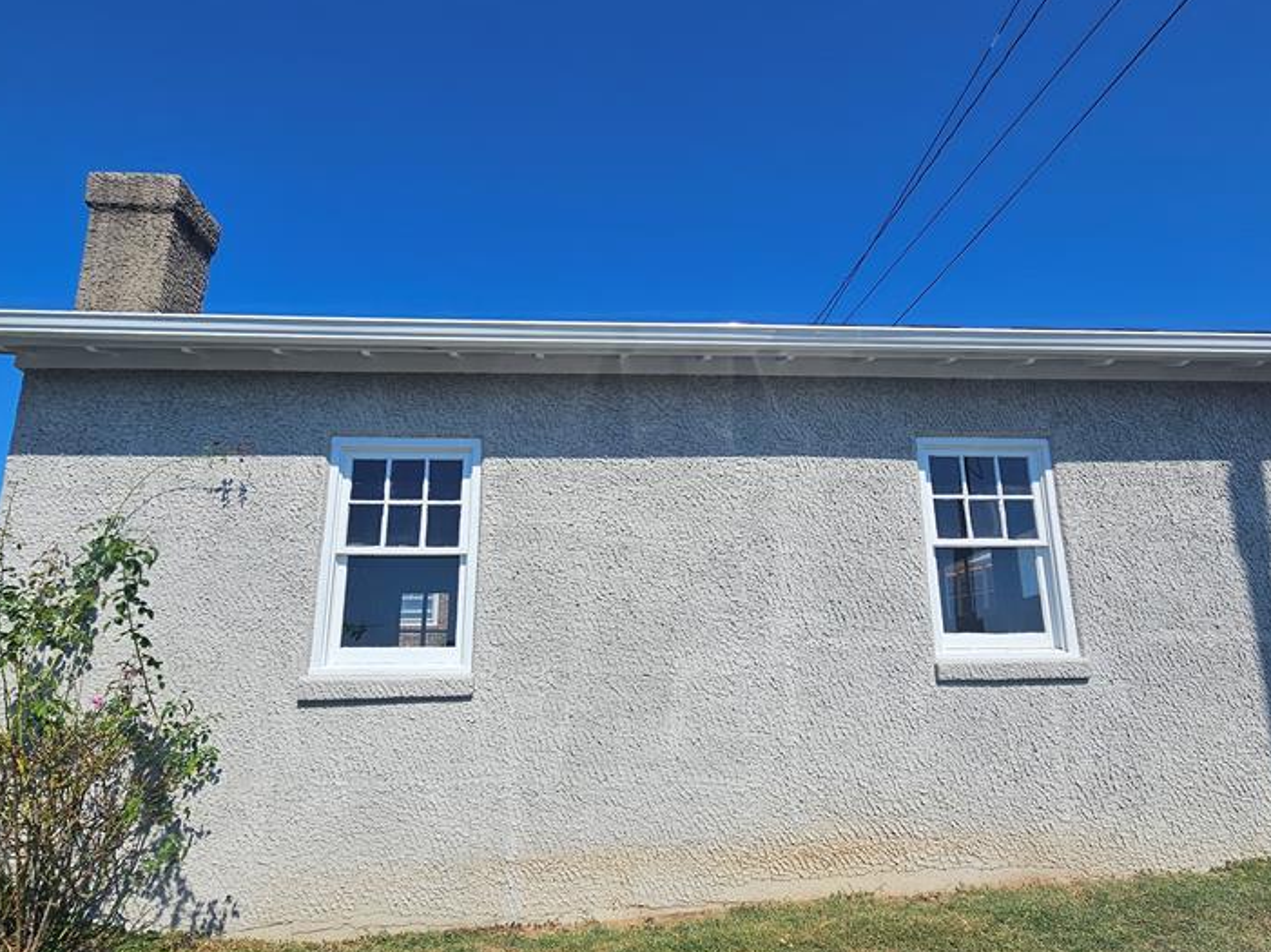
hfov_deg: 84.7
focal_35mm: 19
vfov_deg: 68.5
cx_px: 645
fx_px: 697
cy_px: 513
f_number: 2.2
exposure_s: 1/3988
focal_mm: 2.2
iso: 50
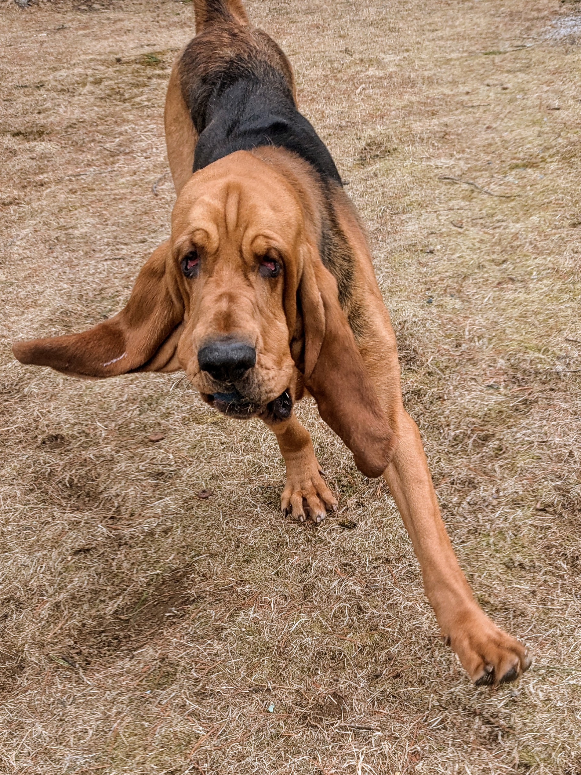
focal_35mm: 27
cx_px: 290
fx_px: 604
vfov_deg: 65.3
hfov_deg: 51.3
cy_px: 388
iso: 45
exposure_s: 1/650
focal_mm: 4.38
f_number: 1.73
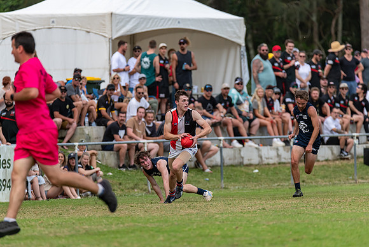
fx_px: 4306
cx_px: 184
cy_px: 124
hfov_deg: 4.9
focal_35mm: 420
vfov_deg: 3.3
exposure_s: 1/1600
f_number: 6.3
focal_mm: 420
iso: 800
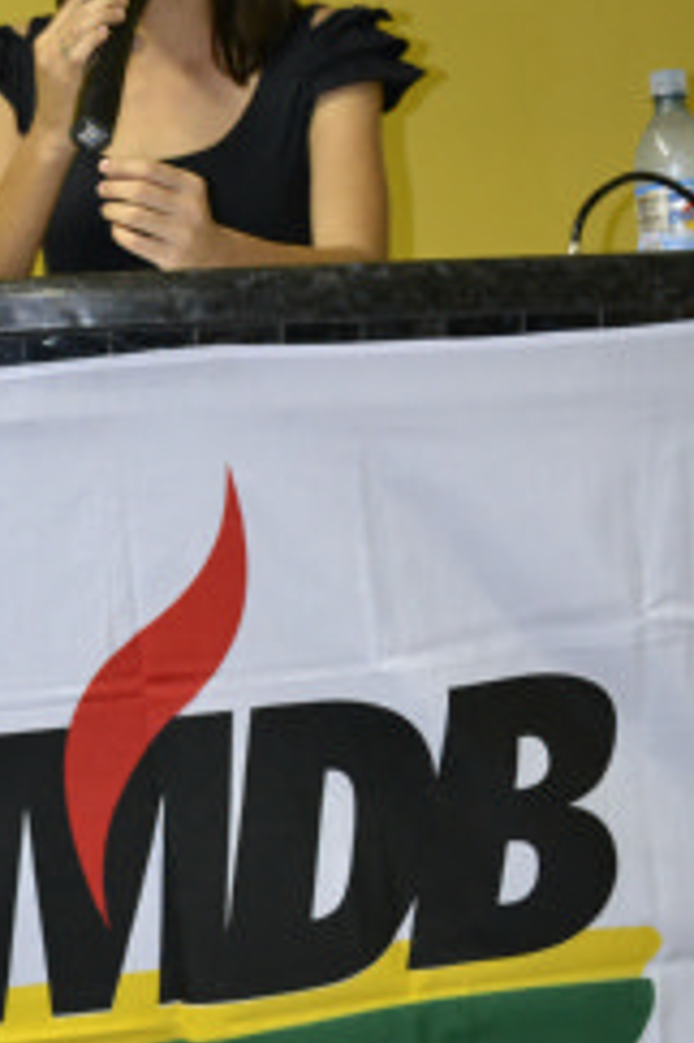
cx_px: 175
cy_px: 608
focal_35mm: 124
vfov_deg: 16.5
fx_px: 3591
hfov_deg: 11.0
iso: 2800
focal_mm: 40
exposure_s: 1/60
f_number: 5.3
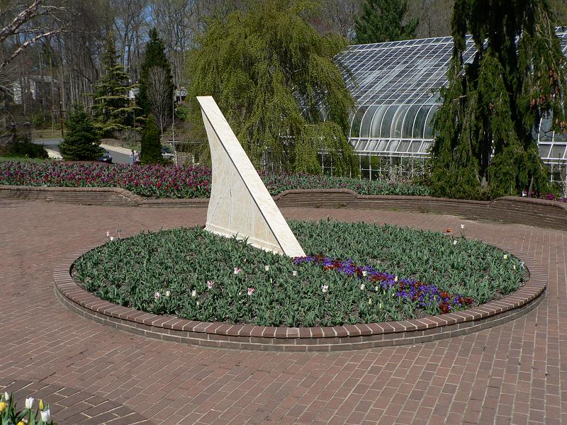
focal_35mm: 40
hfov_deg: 46.8
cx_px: 284
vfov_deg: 36.0
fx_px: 655
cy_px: 212
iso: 80
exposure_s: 1/500
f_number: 5
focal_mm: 6.6
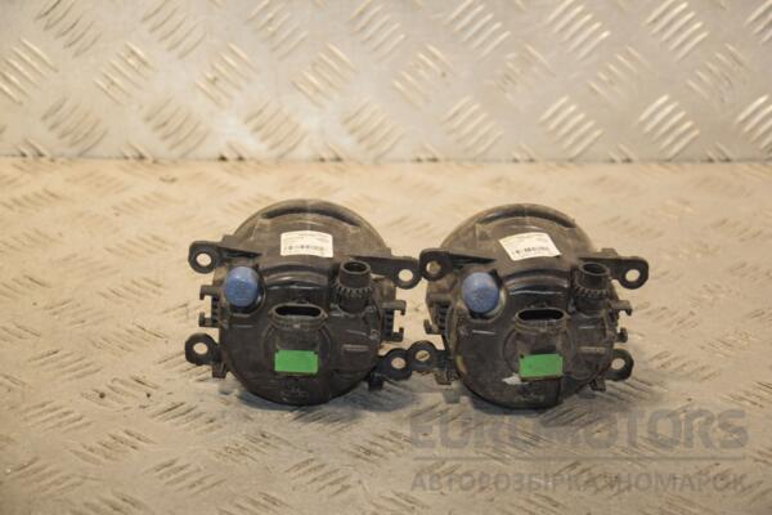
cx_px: 386
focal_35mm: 105
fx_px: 2251
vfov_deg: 13.0
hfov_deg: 19.5
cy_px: 258
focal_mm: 70
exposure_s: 1/200
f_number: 6.3
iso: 800
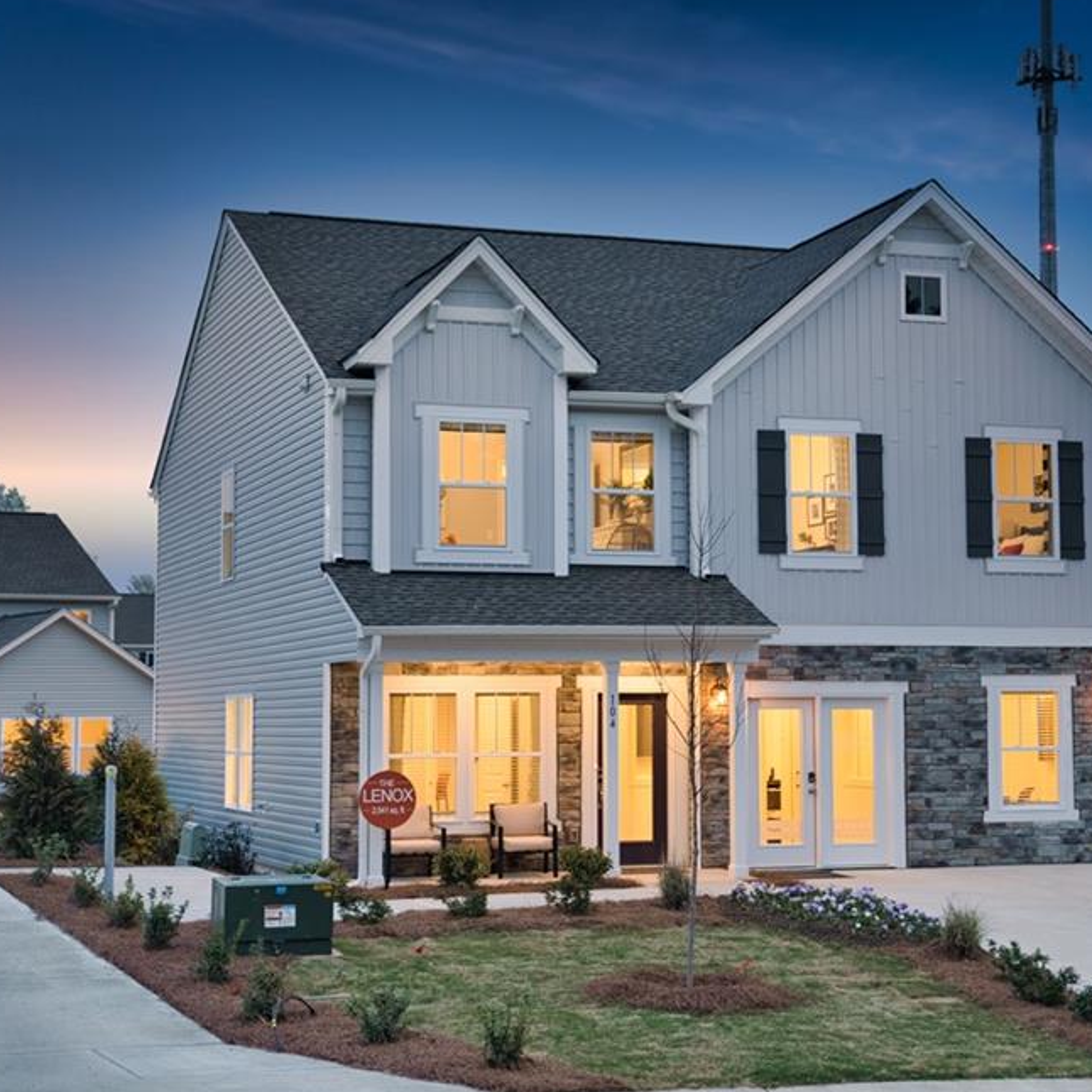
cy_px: 523
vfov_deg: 26.1
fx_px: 2356
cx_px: 681
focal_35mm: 66
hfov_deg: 26.0
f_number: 2.8
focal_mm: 49
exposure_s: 1/13
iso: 800
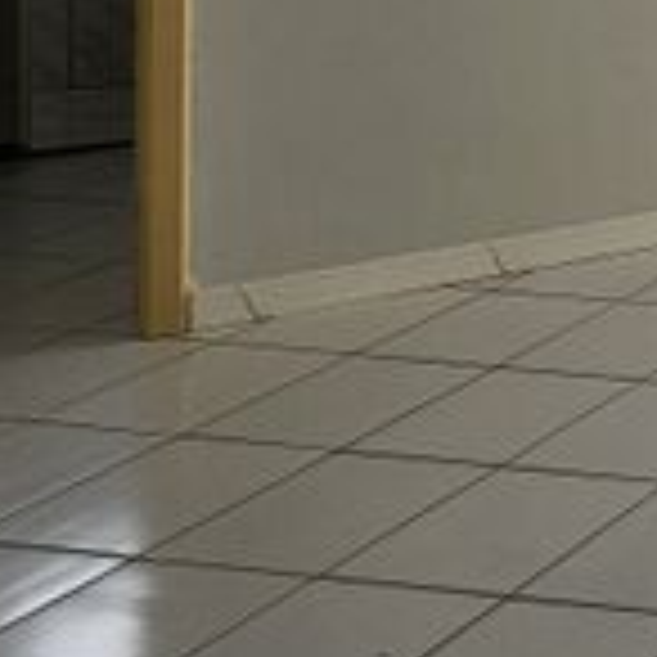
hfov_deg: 15.5
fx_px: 1353
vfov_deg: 22.6
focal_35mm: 63
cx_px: 1544
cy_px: -310
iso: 50
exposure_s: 1/359
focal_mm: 2.2
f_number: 2.2
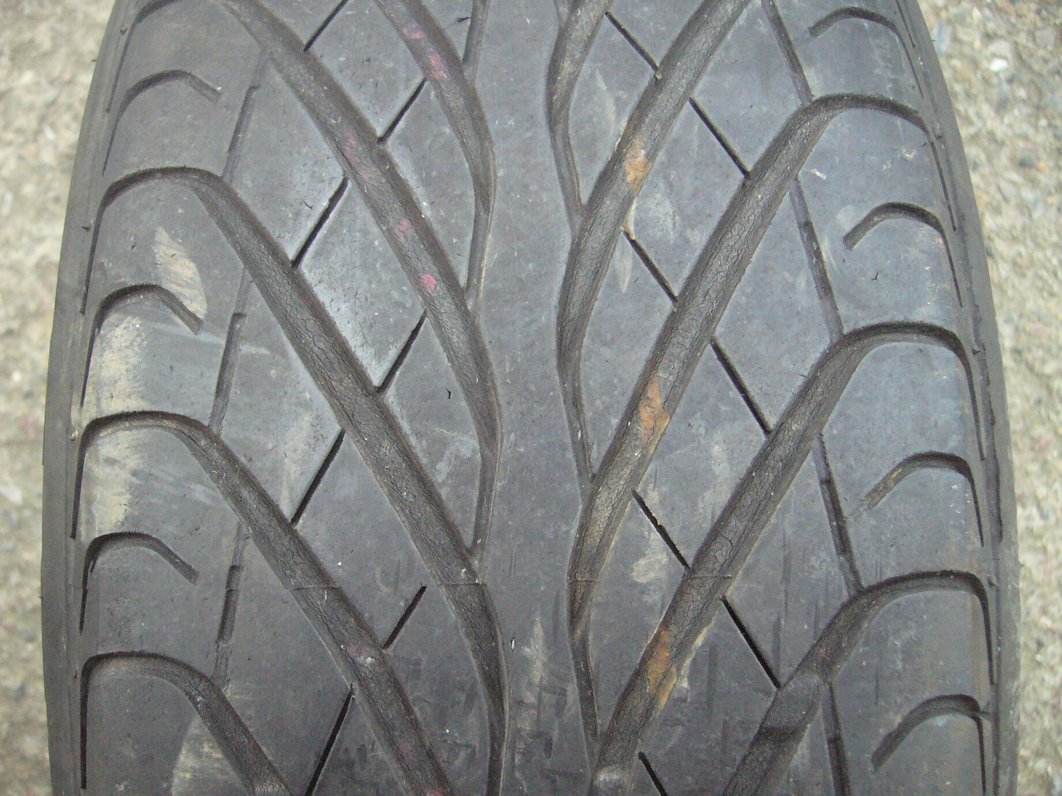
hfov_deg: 52.6
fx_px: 1074
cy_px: 398
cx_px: 531
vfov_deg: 40.7
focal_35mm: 35
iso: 400
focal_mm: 5.8
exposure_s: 1/160
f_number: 2.8
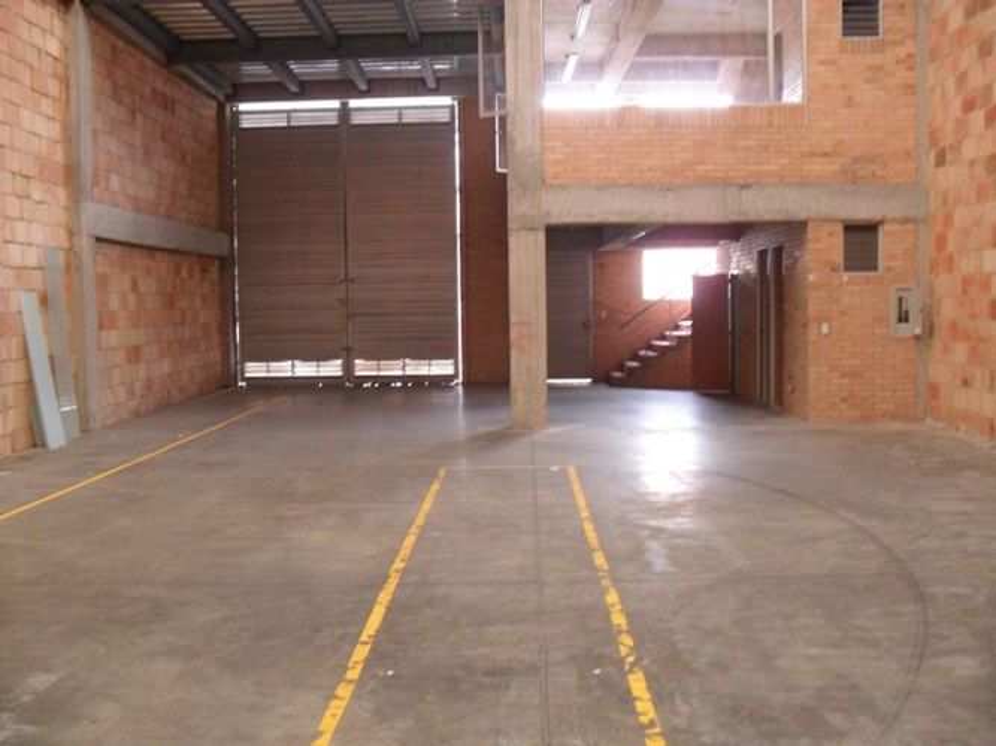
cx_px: 498
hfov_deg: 52.6
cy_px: 373
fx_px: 1007
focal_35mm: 35
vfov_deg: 40.7
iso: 240
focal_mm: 6.3
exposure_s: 1/30
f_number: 3
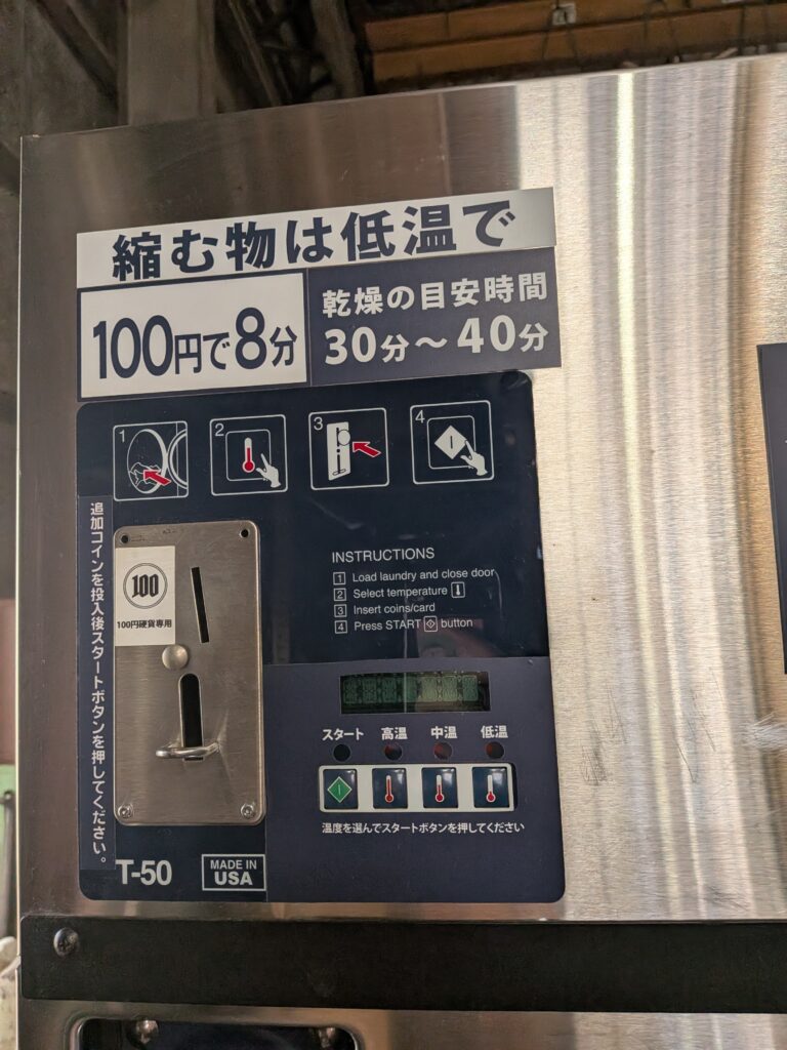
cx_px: 394
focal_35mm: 24
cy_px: 525
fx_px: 728
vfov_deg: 71.6
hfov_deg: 56.8
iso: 595
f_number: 1.7
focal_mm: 4.53
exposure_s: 1/360
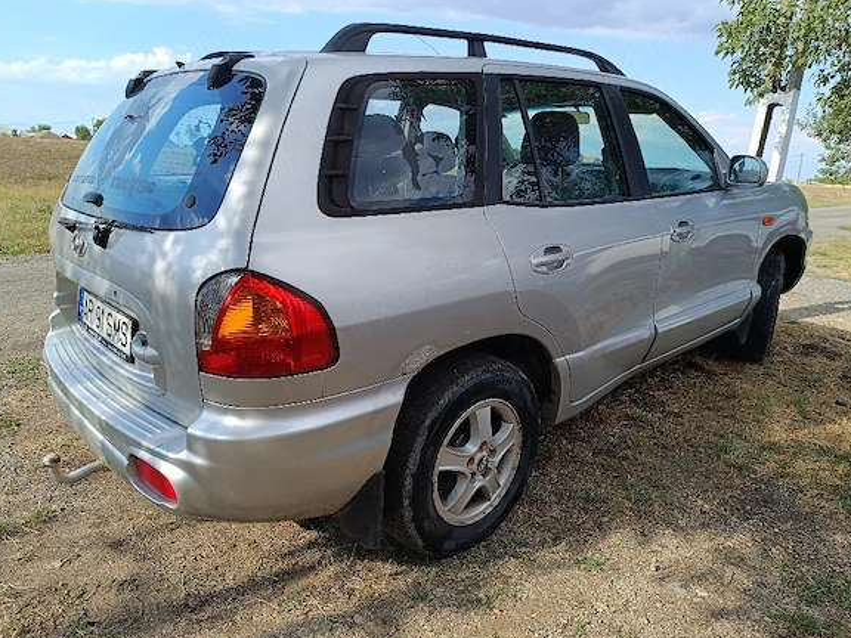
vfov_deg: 54.9
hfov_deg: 69.4
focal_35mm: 25
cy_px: 328
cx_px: 428
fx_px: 615
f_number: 1.88
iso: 53
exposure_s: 1/476
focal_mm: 5.59
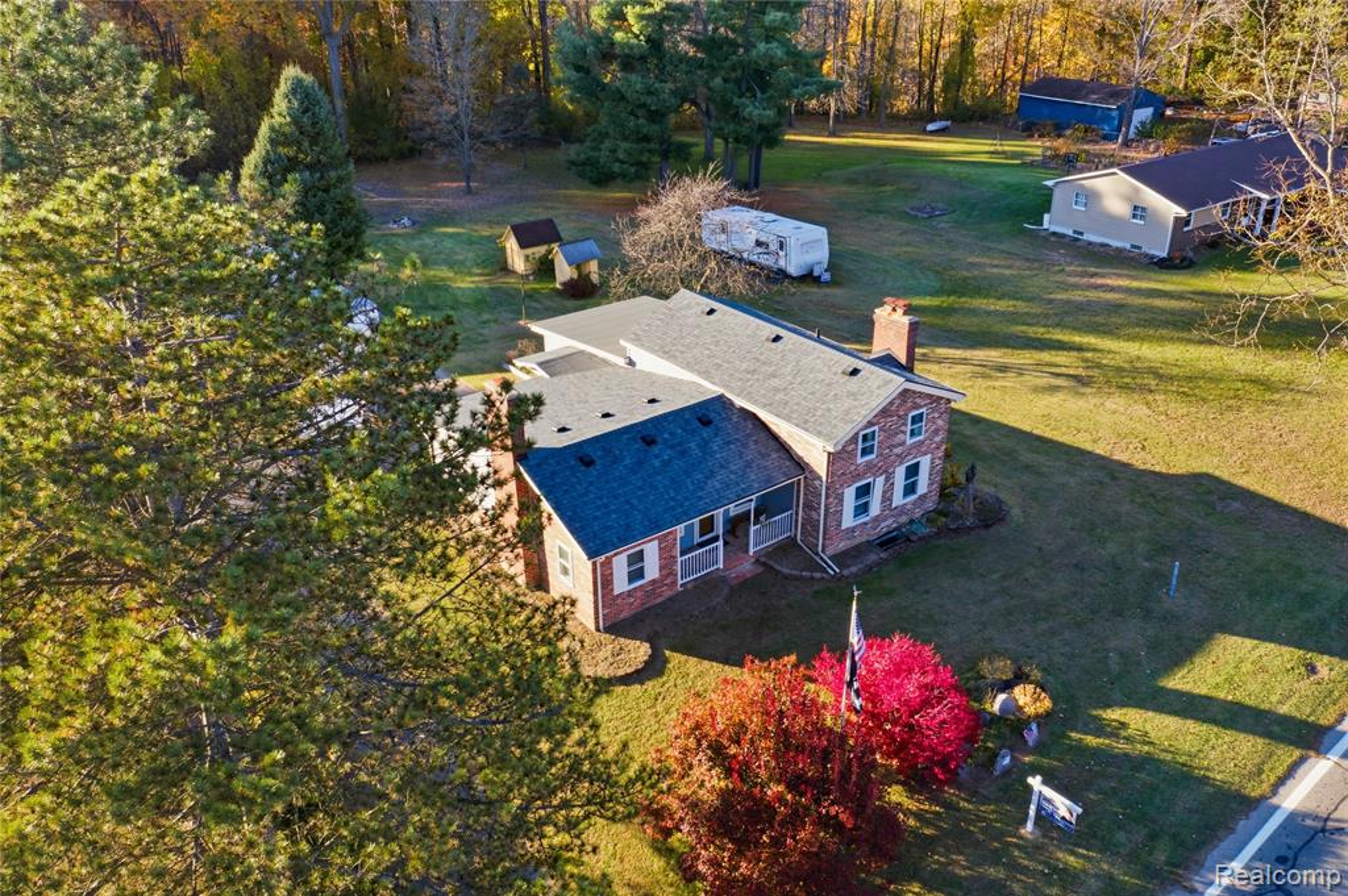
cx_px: 674
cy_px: 448
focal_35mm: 28
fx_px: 1048
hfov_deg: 65.5
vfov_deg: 46.3
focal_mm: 10.3
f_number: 7.1
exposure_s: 1/160
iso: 200
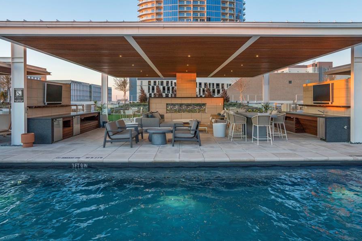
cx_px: 188
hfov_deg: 76.1
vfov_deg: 54.9
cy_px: 104
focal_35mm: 23
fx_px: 231
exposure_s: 1/125
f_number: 8
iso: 1600
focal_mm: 20
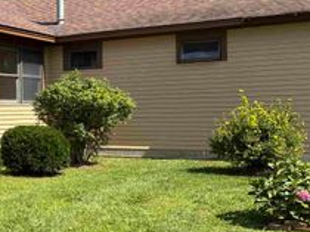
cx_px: -56
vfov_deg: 23.6
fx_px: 555
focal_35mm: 62
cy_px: 106
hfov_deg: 27.7
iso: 50
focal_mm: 5.96
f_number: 1.6
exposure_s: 1/2513
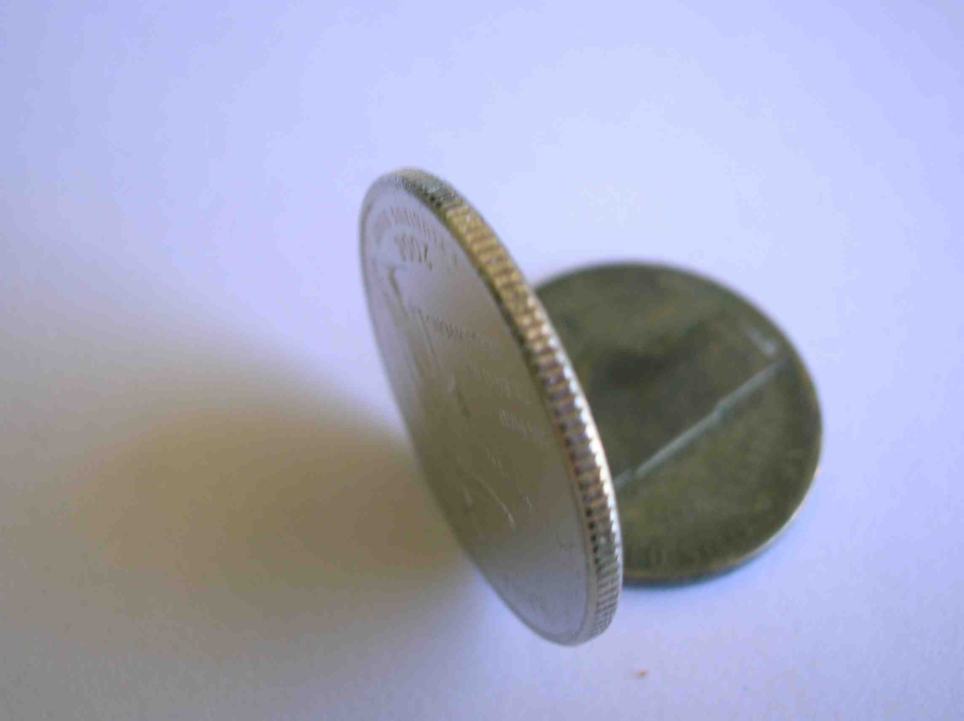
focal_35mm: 46
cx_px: 482
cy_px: 360
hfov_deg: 41.3
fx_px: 1280
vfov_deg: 31.5
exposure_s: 1/21.2
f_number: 3.2
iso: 50
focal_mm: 7.7
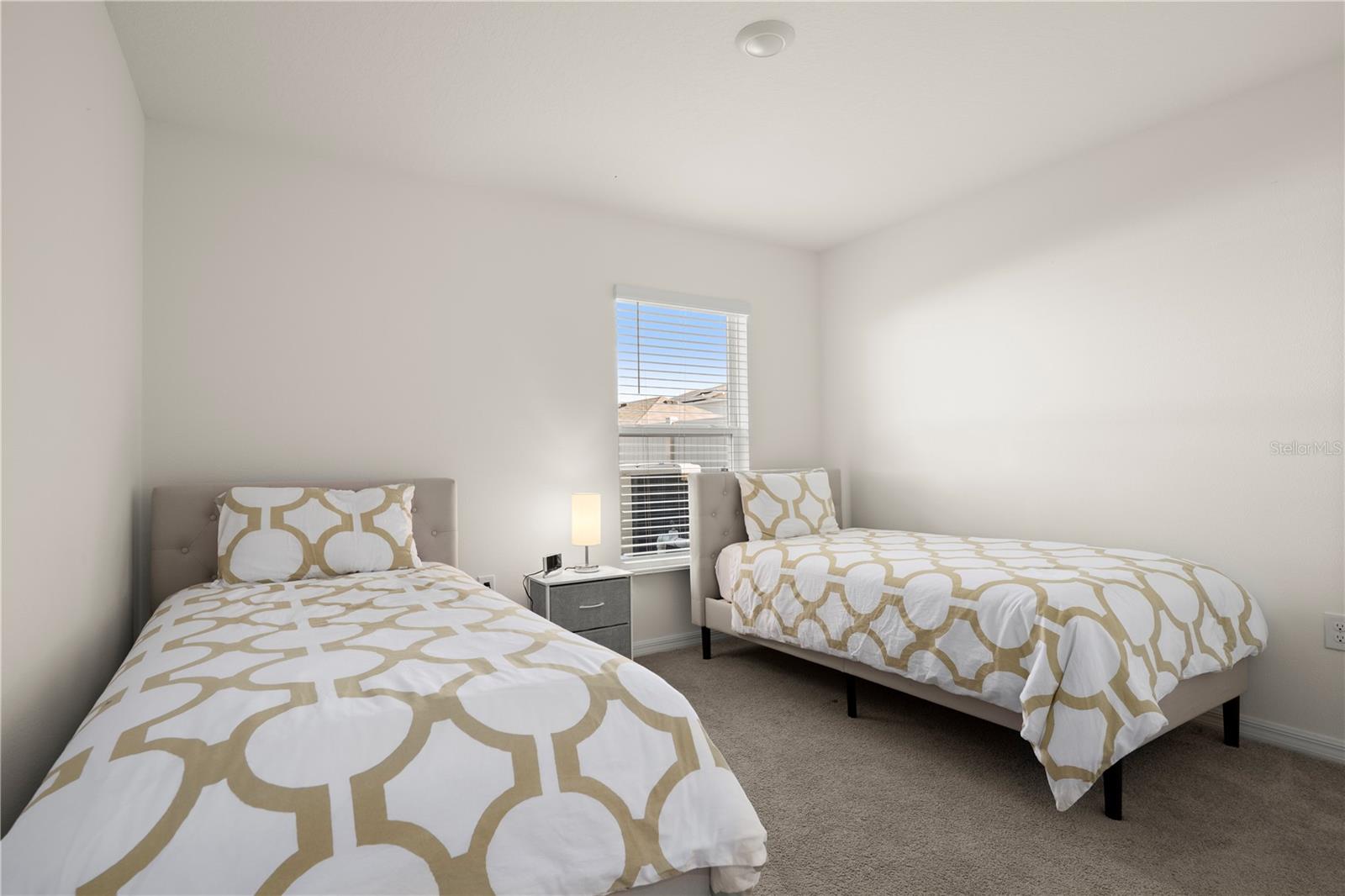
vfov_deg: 68.9
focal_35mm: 18
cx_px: 672
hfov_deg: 91.6
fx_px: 654
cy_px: 448
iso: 200
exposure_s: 1/2.5
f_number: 8
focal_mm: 17.5
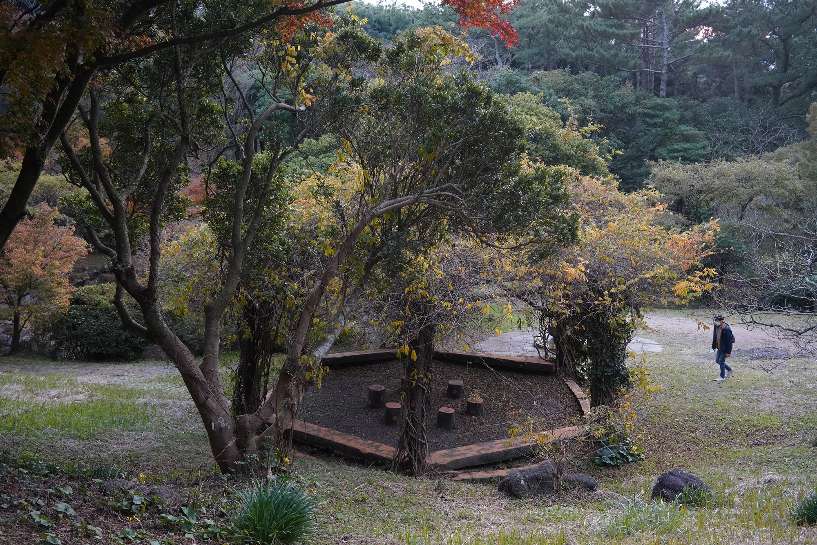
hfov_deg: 54.4
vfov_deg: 37.9
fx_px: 794
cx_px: 408
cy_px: 272
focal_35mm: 35
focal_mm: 35
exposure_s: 1/100
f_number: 7.1
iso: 3200
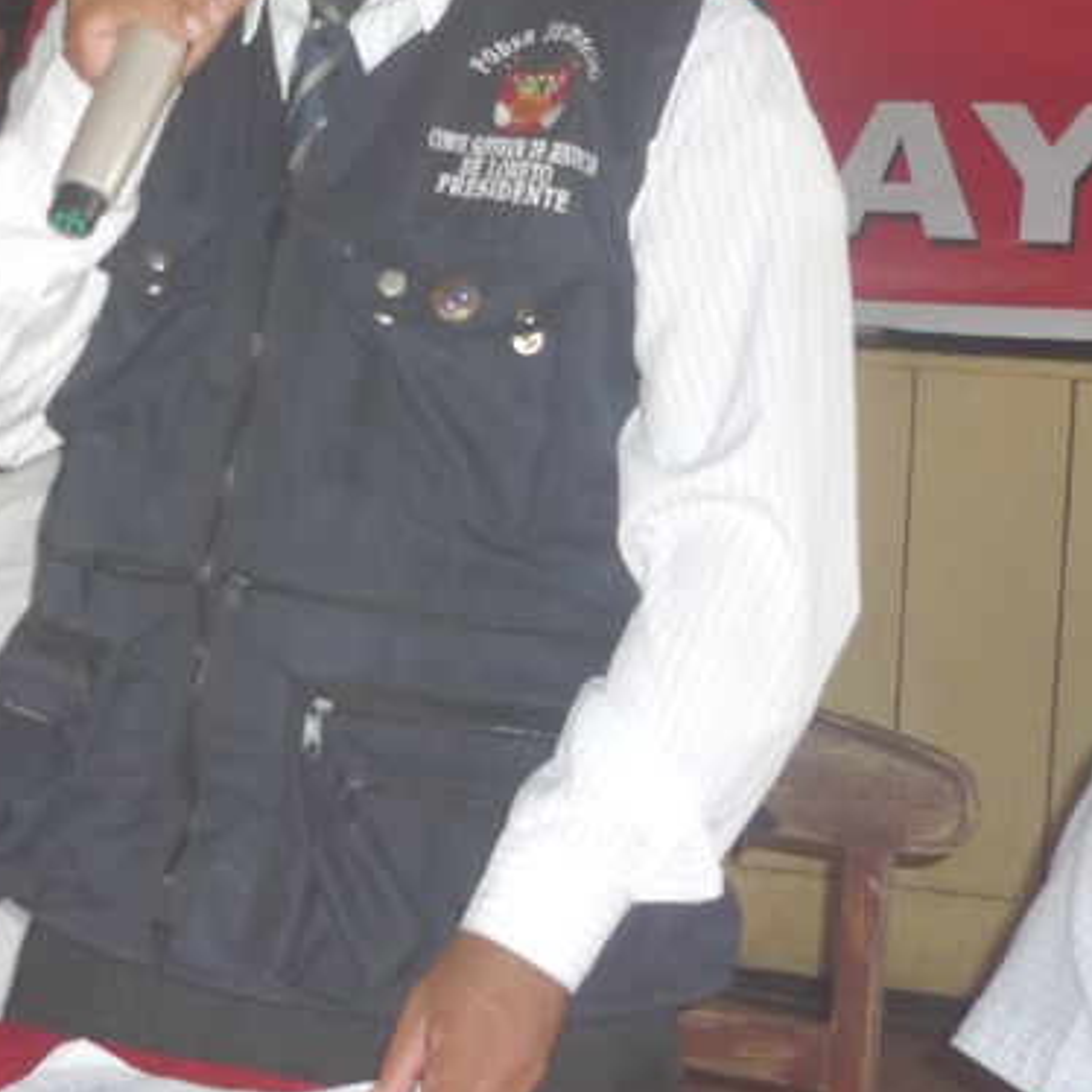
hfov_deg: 21.4
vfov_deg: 22.1
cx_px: 12
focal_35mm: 78
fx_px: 2784
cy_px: 400
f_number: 2.8
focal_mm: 5.5
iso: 125
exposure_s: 1/30
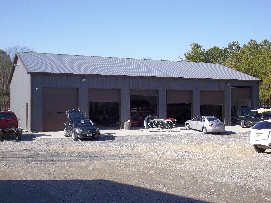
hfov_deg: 42.0
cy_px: 102
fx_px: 353
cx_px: 136
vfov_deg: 32.2
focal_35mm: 45
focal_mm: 6.4
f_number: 4.2
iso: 80
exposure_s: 1/400
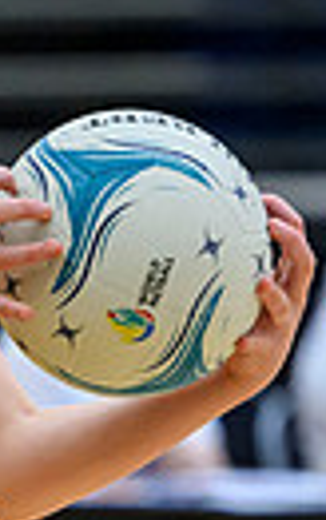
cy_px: 454
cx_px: -380
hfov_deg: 1.4
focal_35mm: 967
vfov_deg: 2.2
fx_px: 13731
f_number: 3.5
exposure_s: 1/800
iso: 6400
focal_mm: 165
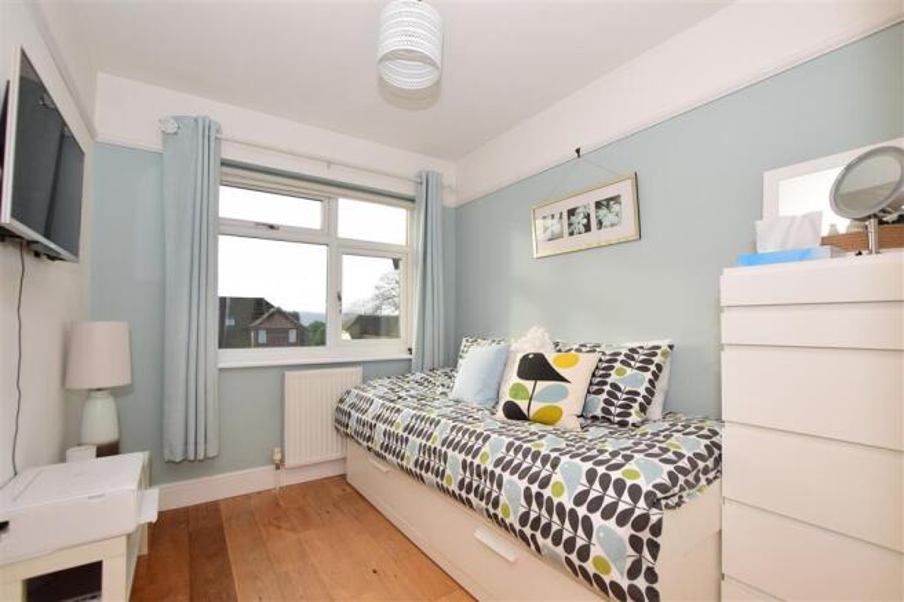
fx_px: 377
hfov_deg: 100.4
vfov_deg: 77.3
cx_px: 452
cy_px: 301
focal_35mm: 15
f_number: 7.1
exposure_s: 1/200
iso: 400
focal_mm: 10
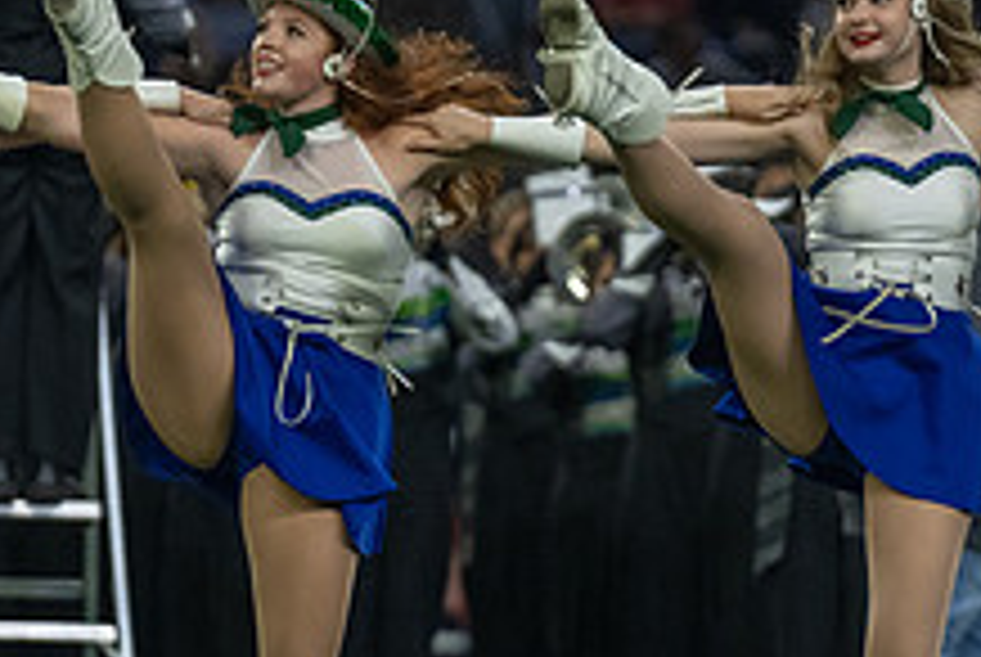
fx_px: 14489
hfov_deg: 3.9
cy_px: 344
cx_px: 315
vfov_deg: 2.6
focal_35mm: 531
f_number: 2.8
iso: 3200
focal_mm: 200
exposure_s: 1/1000
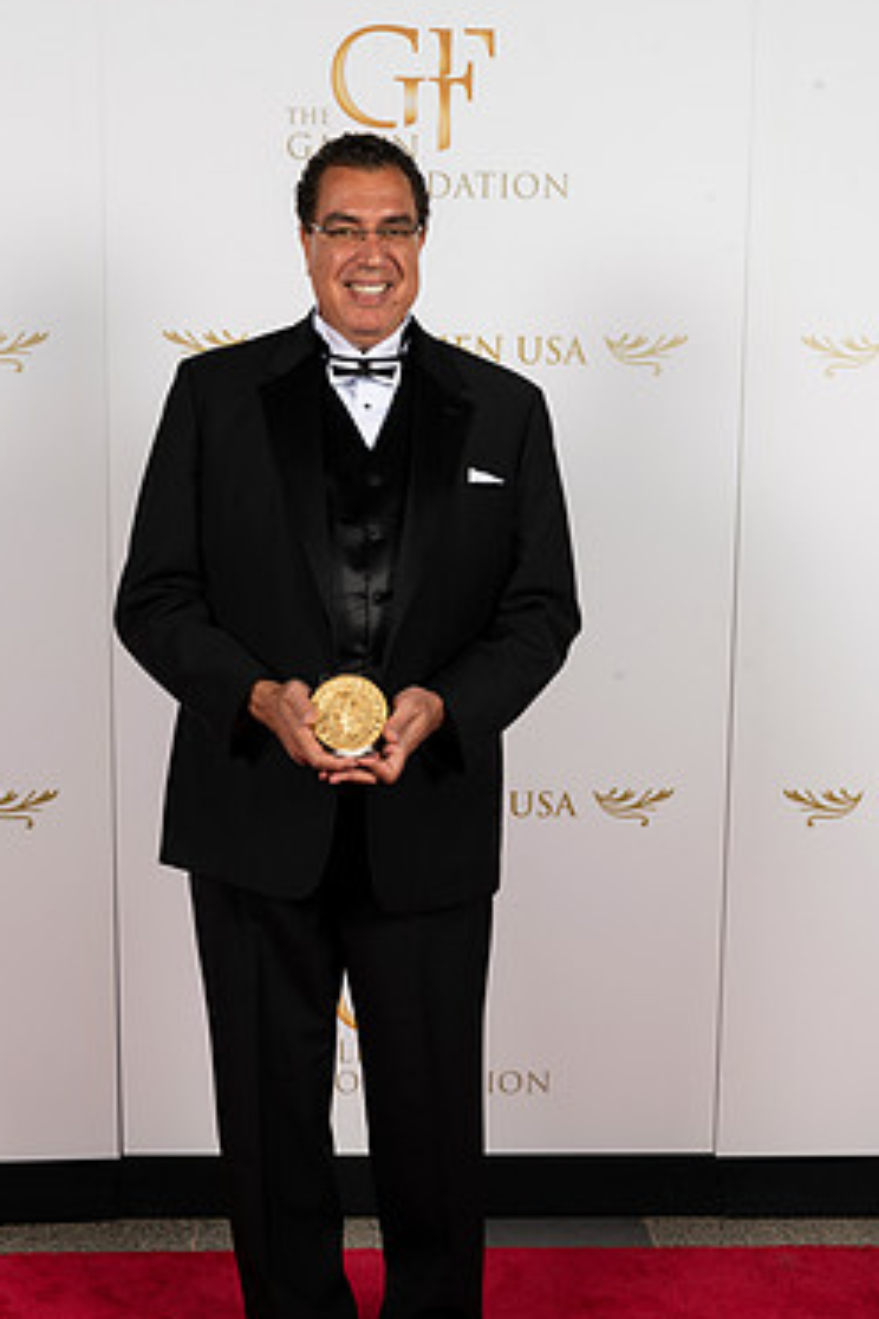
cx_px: 397
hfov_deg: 29.2
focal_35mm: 46
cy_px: 773
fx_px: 1685
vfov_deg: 42.6
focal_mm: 38
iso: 64
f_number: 11
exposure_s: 1/125
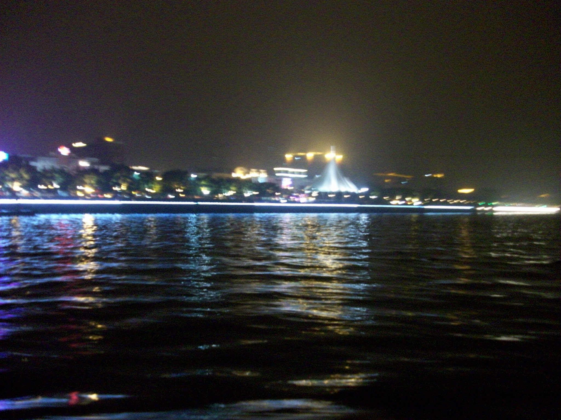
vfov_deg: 41.8
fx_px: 551
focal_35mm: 34
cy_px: 210
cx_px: 280
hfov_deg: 54.0
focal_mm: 5.7
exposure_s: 1/5.66
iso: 320
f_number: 2.8
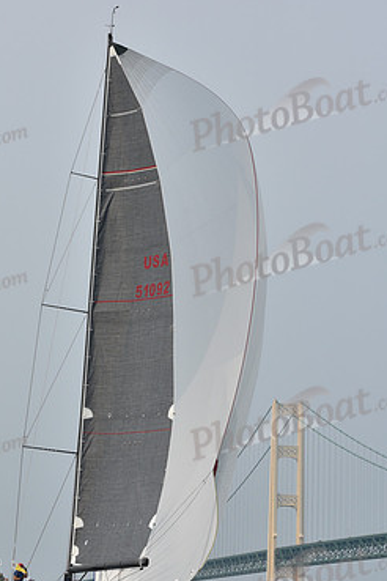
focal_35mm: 110
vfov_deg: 18.6
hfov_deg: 12.4
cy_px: 361
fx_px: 1774
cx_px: 109
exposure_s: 1/1250
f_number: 7.1
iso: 250
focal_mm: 70
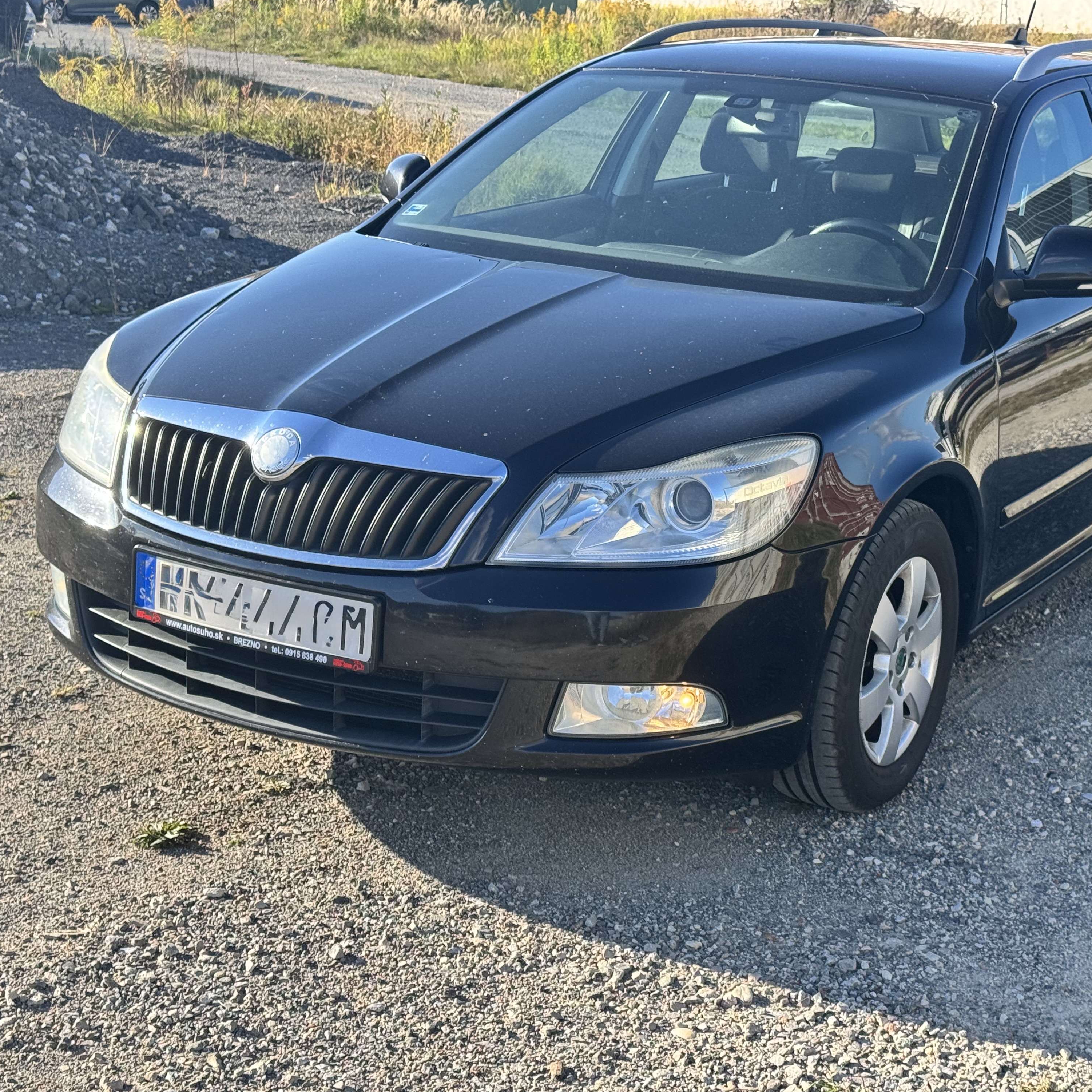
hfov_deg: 29.8
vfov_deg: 30.0
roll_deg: -1.1
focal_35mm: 57
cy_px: 545
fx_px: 2034
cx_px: 732
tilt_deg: -14.9
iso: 64
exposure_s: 1/1366
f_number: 1.78
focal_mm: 6.76
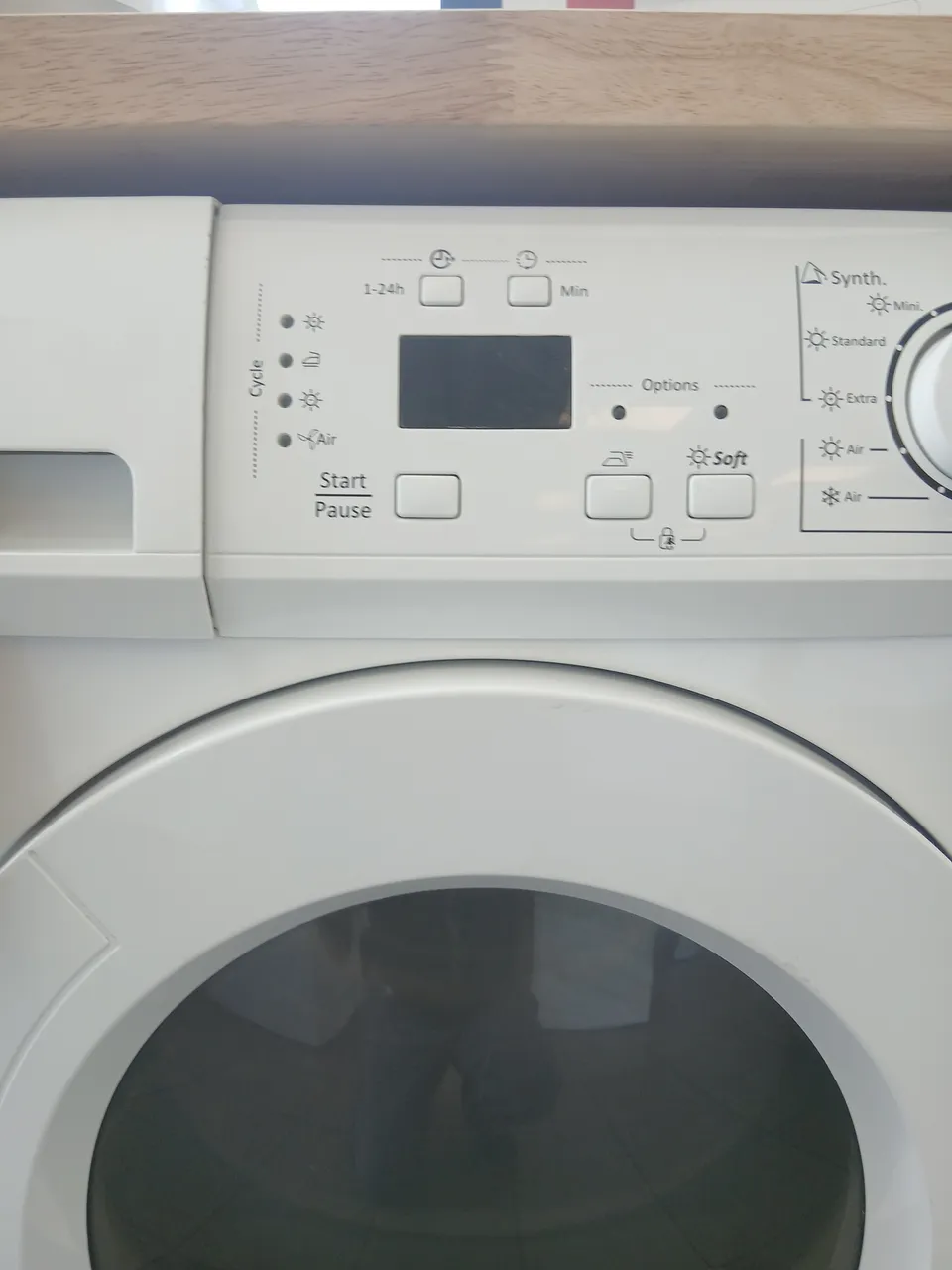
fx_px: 953
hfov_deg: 53.1
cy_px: 635
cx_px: 476
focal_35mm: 26
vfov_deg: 67.3
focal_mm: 3.98
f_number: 1.8
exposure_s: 1/50
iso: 64
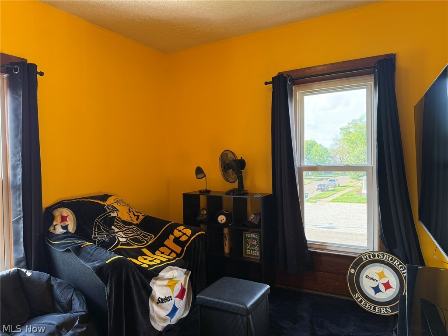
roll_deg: +0.5
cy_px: 168
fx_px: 311
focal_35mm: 24
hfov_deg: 71.6
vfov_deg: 56.8
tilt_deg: -0.5
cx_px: 224
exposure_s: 1/120
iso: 250
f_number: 1.78
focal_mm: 6.76
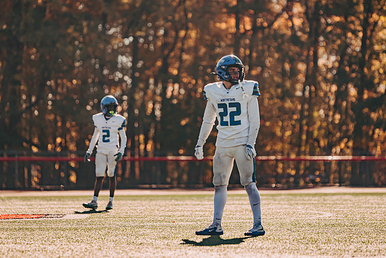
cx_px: 193
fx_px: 2715
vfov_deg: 5.4
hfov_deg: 8.1
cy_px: 102
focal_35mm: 253
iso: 250
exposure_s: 1/3200
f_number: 3.2
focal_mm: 200
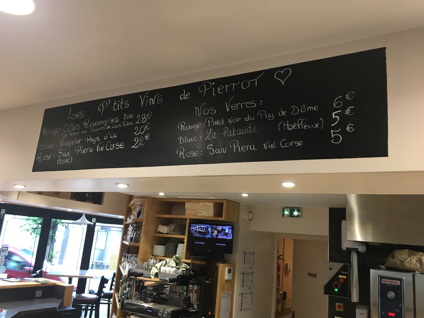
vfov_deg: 48.2
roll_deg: -5.2
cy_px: 159
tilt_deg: +13.4
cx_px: 212
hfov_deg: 61.7
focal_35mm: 29
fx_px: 355
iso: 64
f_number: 2.2
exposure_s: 1/33
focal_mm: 4.15
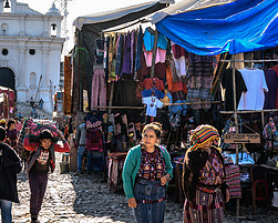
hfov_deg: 28.8
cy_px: 137
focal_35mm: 65
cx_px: 81
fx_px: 535
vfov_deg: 23.5
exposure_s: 1/160
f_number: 5
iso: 160
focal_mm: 30
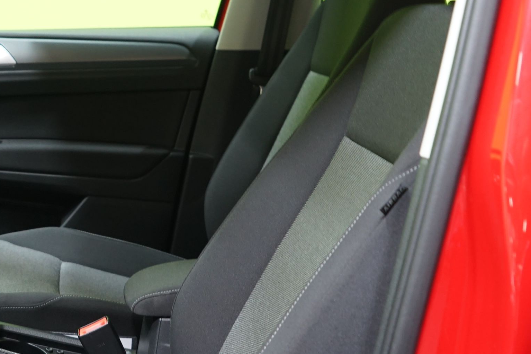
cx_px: 56
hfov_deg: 25.5
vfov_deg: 17.7
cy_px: 130
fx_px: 1135
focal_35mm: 77
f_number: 4.5
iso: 800
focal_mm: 30
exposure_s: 1/20
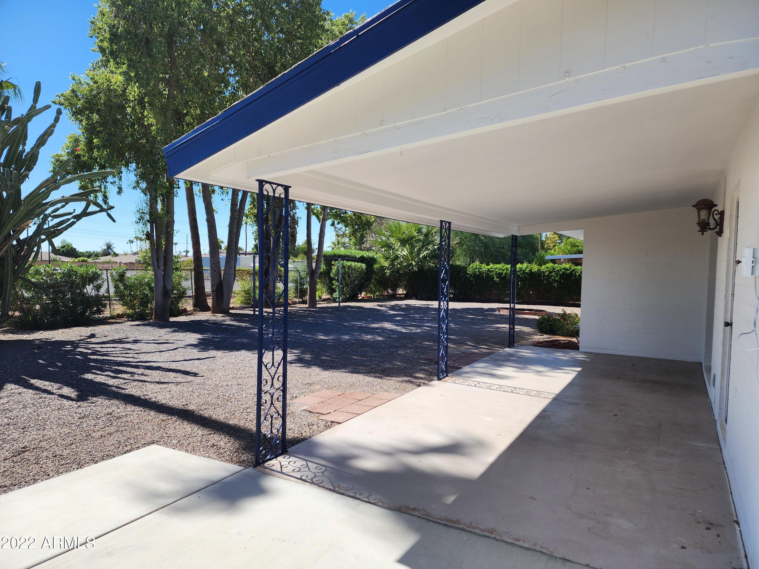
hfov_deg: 73.9
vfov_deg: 58.9
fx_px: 504
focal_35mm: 23
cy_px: 284
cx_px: 380
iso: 12
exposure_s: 1/859
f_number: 1.8
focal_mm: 6.4
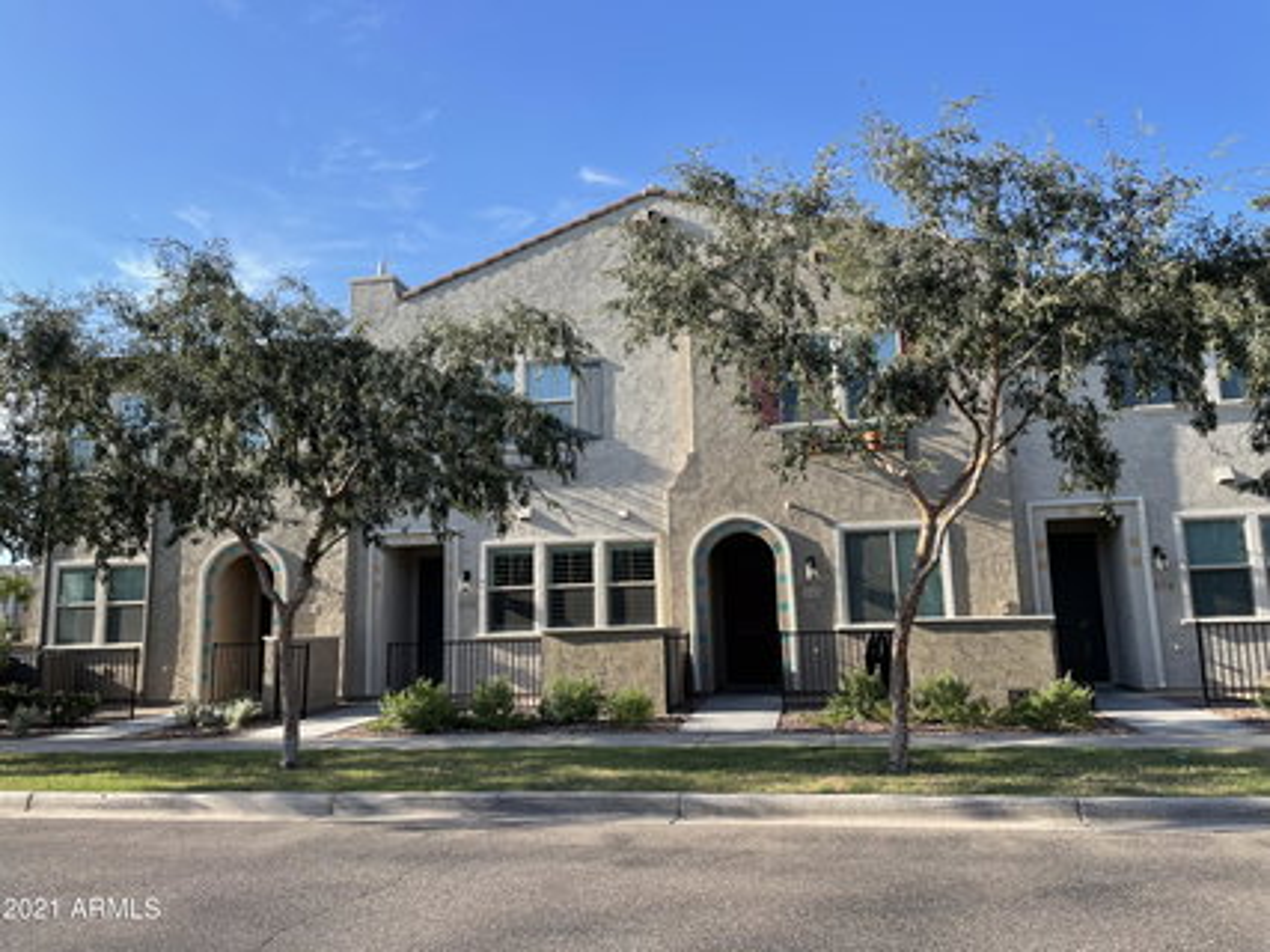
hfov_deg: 67.3
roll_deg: +1.7
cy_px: 476
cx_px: 635
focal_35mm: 26
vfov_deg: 53.0
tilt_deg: +9.6
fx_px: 954
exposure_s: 1/1595
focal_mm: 4.2
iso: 32
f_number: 1.6
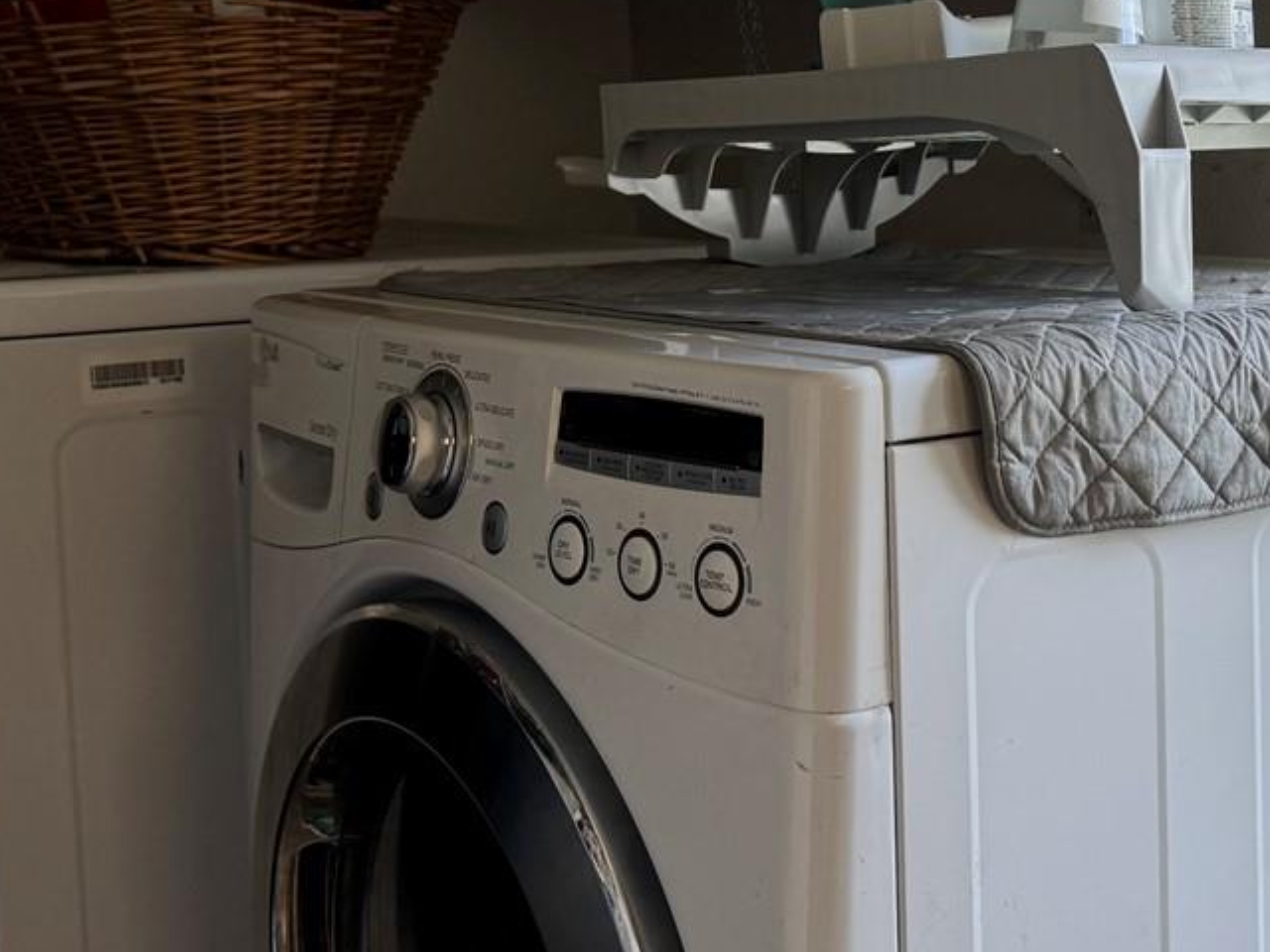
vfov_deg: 24.4
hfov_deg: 30.5
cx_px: 1185
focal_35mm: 60
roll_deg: +0.2
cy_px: 371
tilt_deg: -6.5
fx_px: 2201
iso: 64
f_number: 1.78
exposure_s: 1/166
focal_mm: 6.76
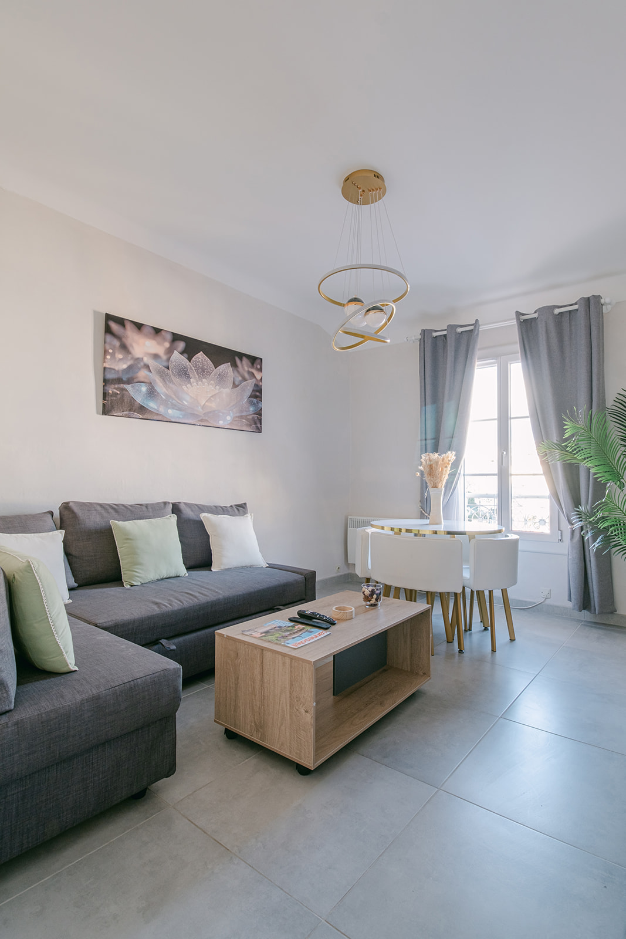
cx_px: 313
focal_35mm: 18
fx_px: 469
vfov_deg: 90.0
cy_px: 470
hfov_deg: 67.4
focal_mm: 12
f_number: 10
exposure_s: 1/3
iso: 100
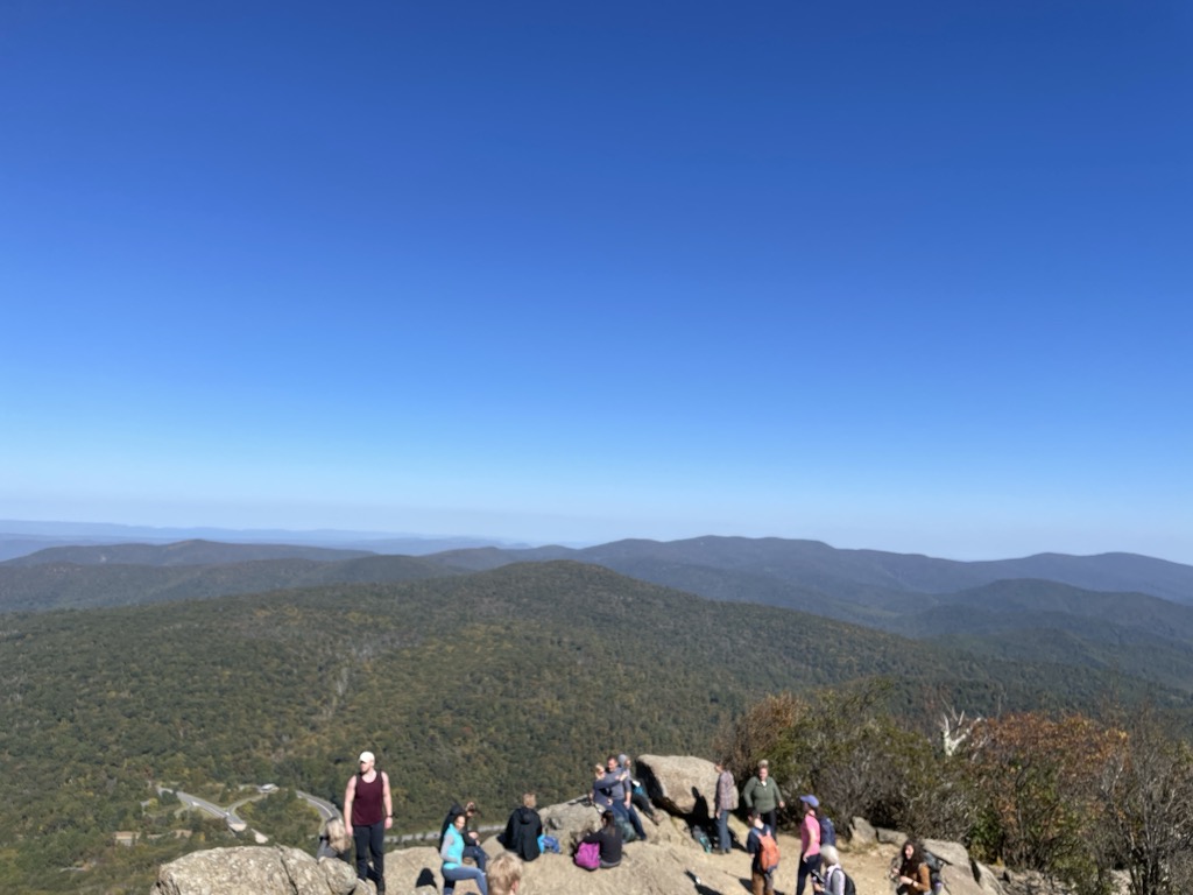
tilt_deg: +5.3
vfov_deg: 53.1
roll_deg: -1.7
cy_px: 448
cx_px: 596
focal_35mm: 26
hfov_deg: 67.3
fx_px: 896
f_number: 1.6
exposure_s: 1/6897
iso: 50
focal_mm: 4.2
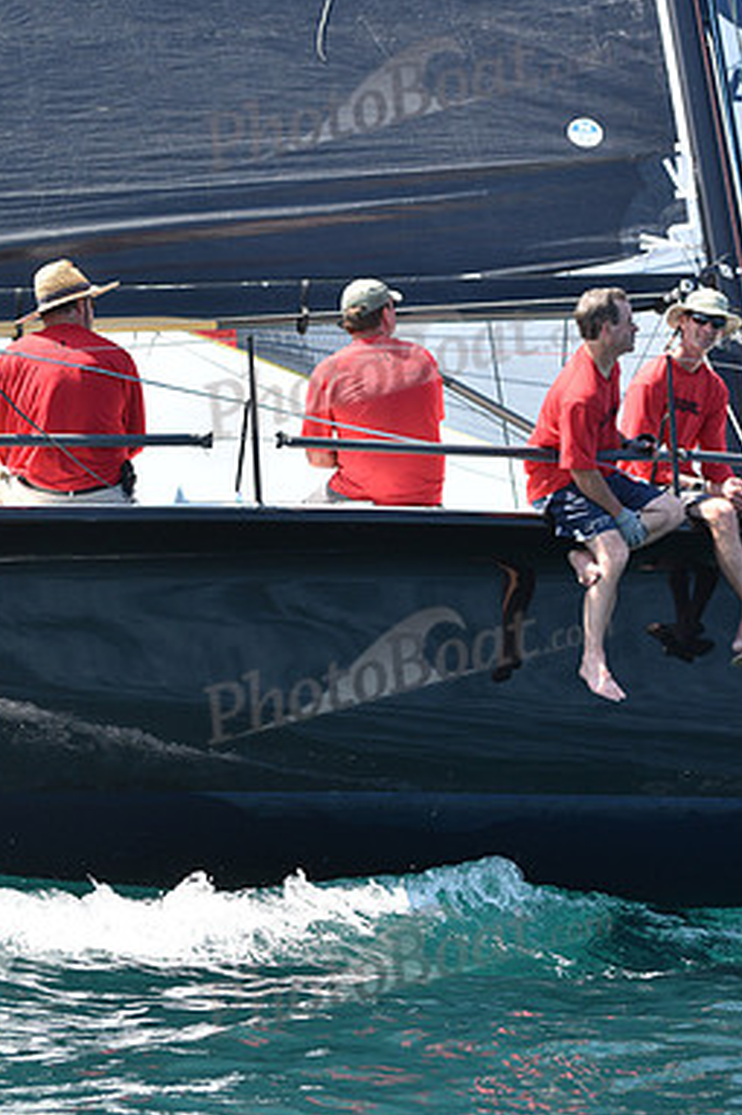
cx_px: 55
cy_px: 558
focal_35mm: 106
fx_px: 3280
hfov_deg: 12.8
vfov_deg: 19.3
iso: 250
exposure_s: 1/1250
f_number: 3.5
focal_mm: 70
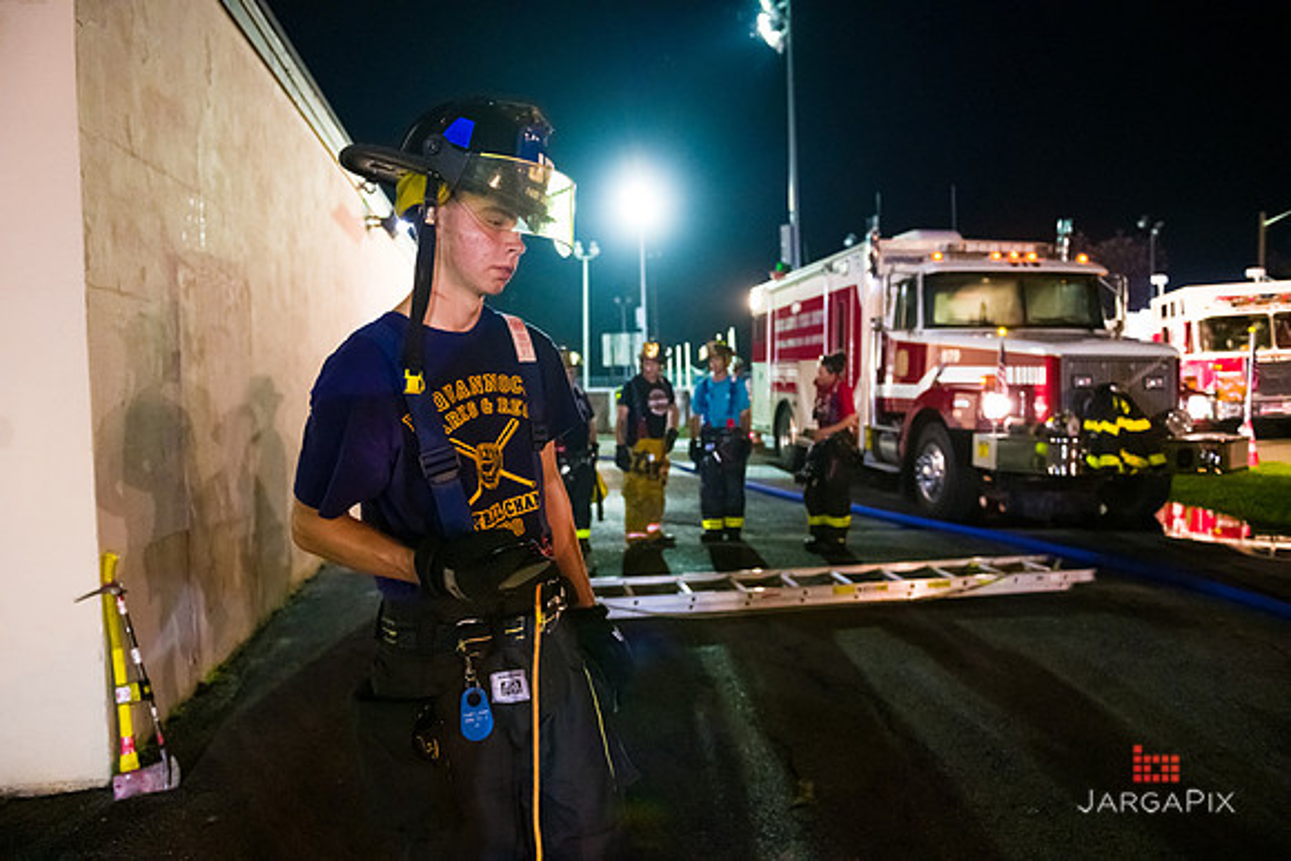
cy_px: 430
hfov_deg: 73.7
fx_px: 861
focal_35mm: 24
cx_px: 646
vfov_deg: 53.2
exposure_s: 1/125
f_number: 3.2
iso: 6400
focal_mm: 24
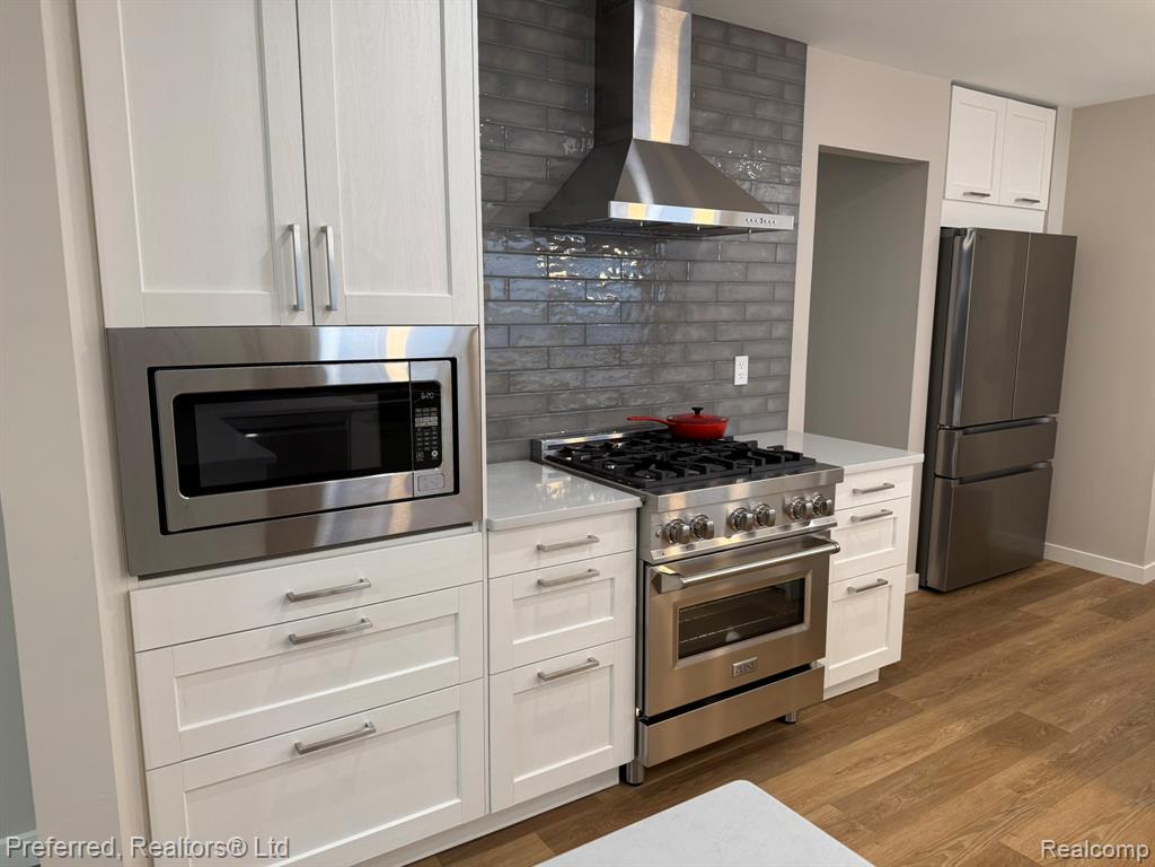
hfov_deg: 71.6
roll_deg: -0.1
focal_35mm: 24
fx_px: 801
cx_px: 578
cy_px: 434
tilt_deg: -9.0
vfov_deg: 56.8
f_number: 1.78
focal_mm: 6.76
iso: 200
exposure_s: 1/120
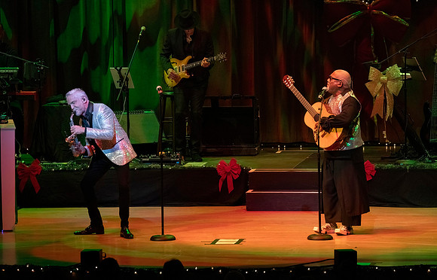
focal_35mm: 269
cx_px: 218
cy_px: 146
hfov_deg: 7.7
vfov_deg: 5.0
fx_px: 3232
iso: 5000
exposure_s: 1/320
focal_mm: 265
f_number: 7.1
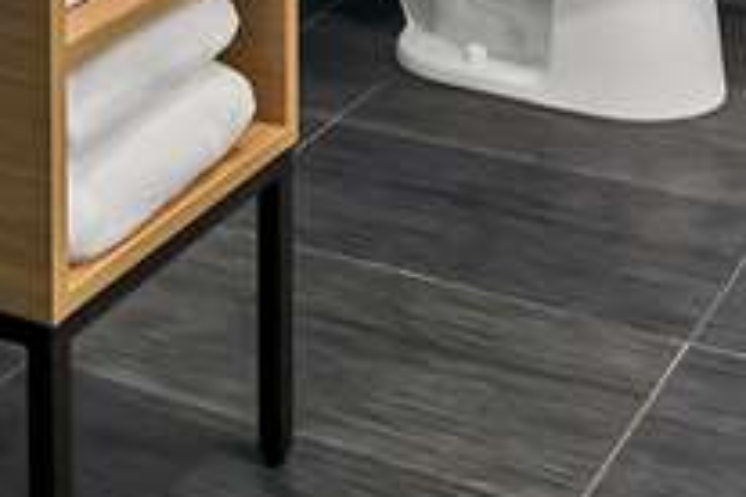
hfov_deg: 24.4
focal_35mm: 81
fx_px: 1688
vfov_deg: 12.8
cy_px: -699
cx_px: 629
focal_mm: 11
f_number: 5
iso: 200
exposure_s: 1/13
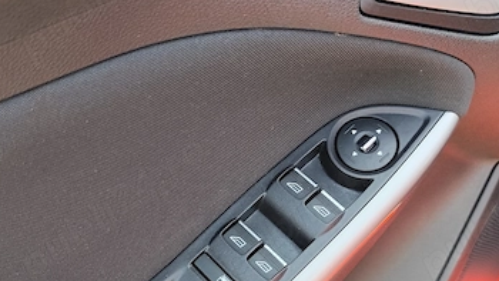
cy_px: 224
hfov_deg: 47.2
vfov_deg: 27.2
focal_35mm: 43
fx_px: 569
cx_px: 212
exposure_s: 1/130
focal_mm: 6.19
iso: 50
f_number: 1.65
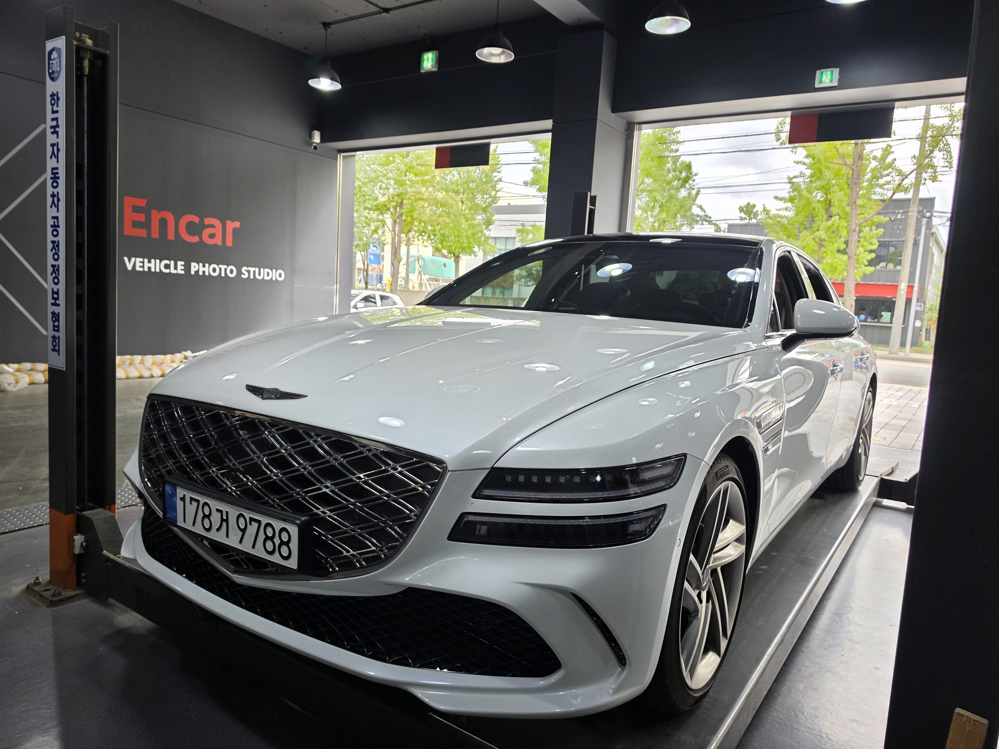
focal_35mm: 23
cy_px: 374
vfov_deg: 58.9
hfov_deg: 73.9
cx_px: 500
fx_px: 664
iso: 20
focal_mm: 6.5
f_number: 1.4
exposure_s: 1/120
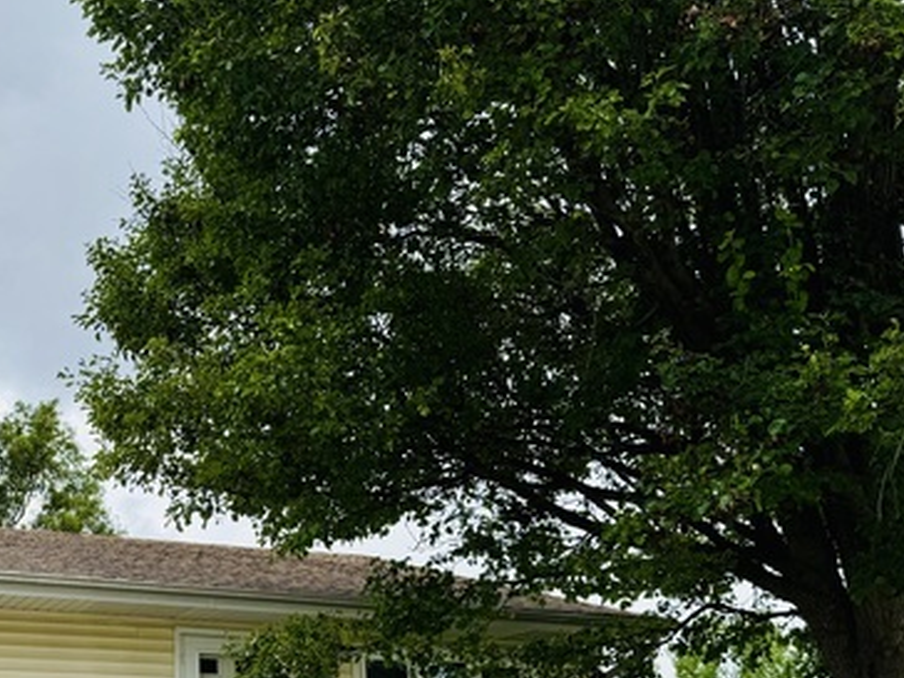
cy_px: 534
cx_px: 93
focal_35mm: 44
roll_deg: -0.1
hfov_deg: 39.8
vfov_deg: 32.1
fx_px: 1149
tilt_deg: +13.5
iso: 80
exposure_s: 1/4049
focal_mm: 6.76
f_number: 1.78
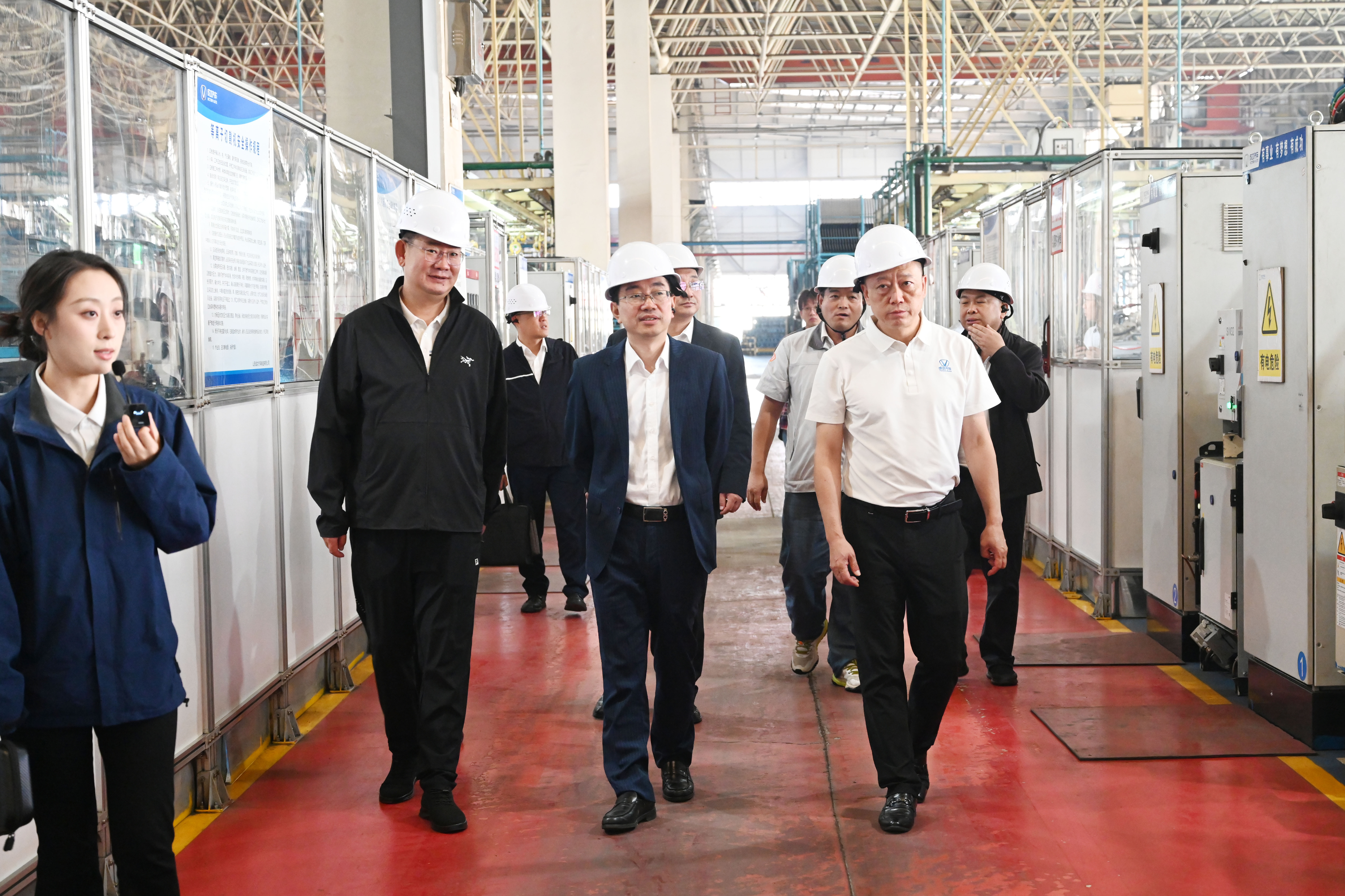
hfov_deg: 40.3
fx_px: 1831
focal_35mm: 49
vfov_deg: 27.5
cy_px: 448
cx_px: 672
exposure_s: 1/100
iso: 3200
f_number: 5
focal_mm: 49
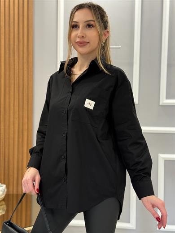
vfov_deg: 39.7
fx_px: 324
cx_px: 88
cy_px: 116
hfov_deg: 30.3
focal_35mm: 48
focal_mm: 6.76
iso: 80
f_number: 1.78
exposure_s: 1/50
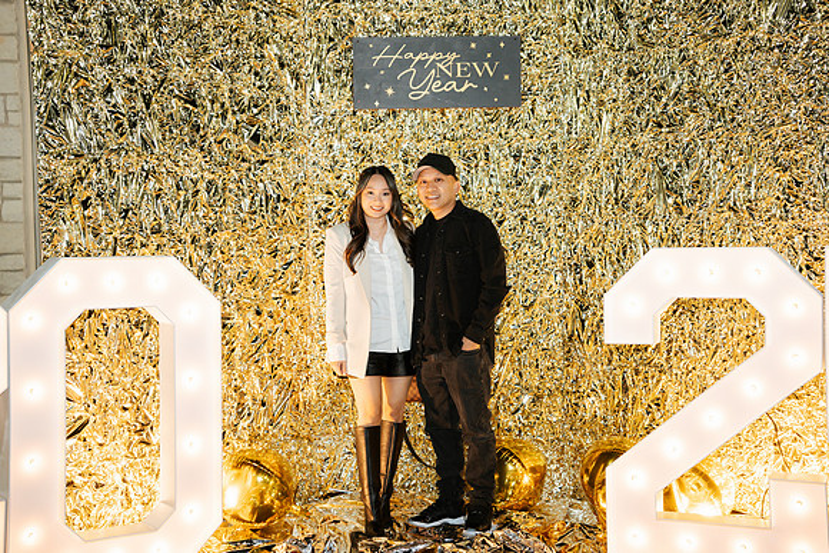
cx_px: 414
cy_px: 276
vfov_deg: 23.4
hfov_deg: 34.5
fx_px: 1334
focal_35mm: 58
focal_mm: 57.9
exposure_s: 1/160
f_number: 2.8
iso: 1000
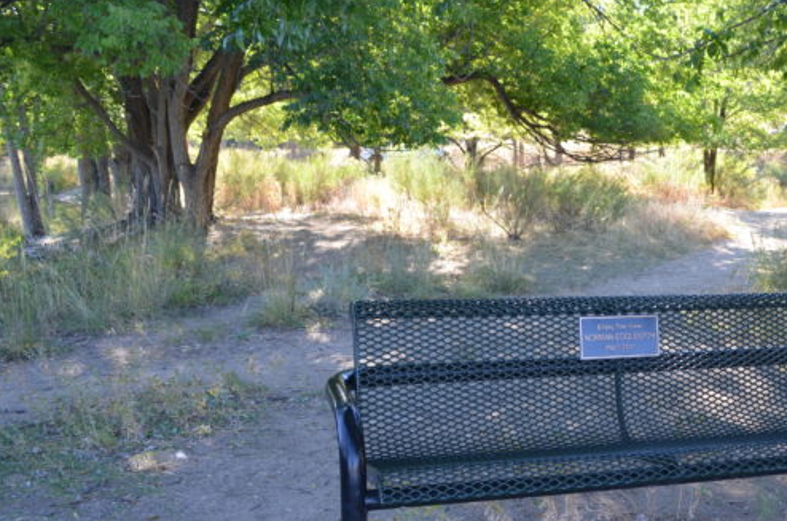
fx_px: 916
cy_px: 281
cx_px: 597
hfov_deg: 44.8
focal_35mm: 42
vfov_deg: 31.7
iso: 360
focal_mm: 18
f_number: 5.6
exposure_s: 1/125
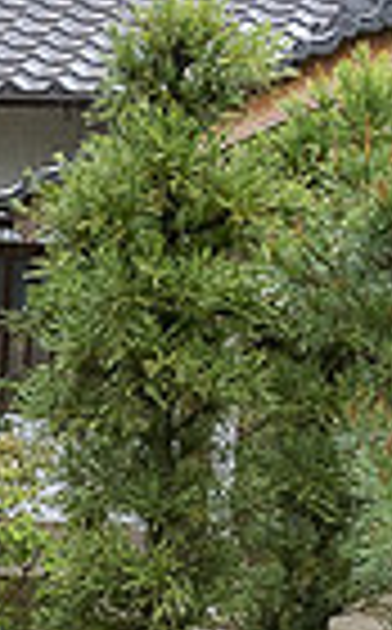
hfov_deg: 9.4
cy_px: 241
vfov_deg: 15.6
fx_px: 2300
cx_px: -234
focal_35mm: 134
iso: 1600
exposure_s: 1/200
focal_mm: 28
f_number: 8
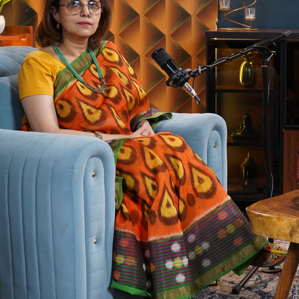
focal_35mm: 94
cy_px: 66
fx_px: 919
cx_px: 337
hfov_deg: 17.8
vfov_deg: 18.3
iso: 1600
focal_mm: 38
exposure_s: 1/60
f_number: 4
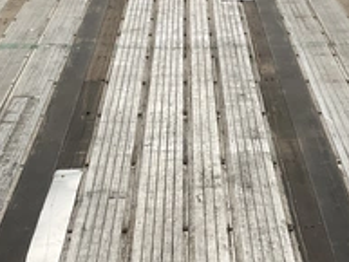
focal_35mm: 60
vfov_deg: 24.1
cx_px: 195
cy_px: 61
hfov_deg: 32.1
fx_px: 605
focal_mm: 3
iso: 64
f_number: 1.8
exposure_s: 1/66
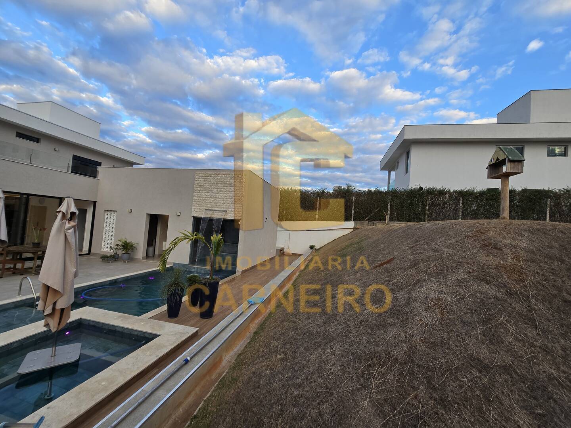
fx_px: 214
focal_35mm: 13
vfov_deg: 89.9
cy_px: 214
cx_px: 286
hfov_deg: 106.2
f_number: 2.2
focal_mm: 2.2
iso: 50
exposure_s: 1/276
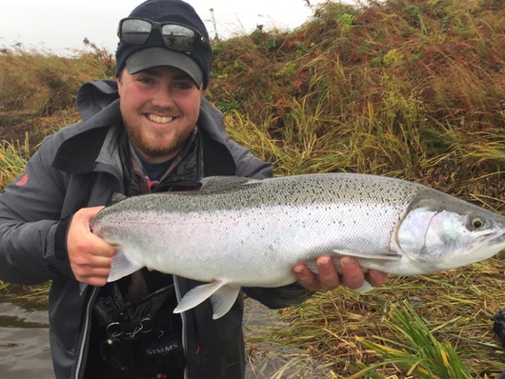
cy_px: 197
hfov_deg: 52.4
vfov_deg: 40.7
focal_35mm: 35
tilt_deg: -17.2
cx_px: 215
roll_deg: -3.8
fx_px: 511
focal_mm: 4.15
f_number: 2.2
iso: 50
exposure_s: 1/120
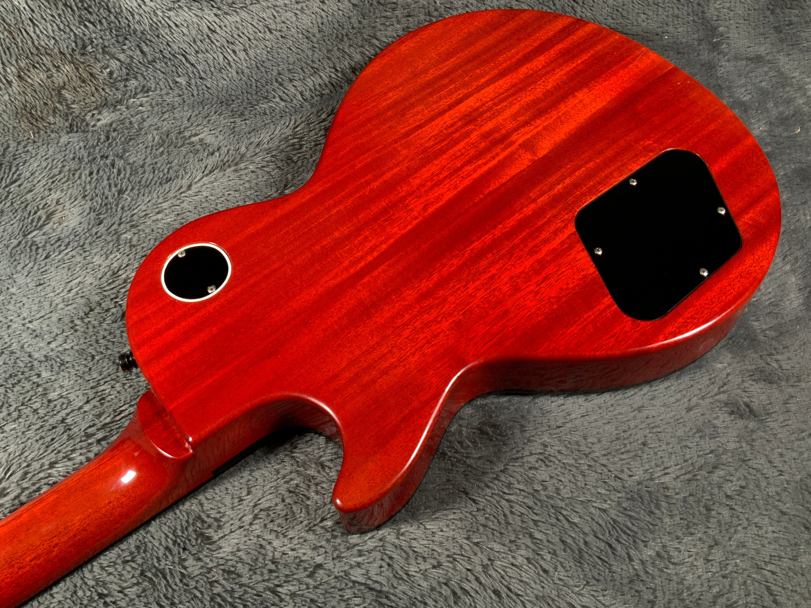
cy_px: 276
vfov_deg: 44.1
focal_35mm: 32
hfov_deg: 56.8
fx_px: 750
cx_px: 406
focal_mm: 3
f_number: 1.8
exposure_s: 1/104
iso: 64
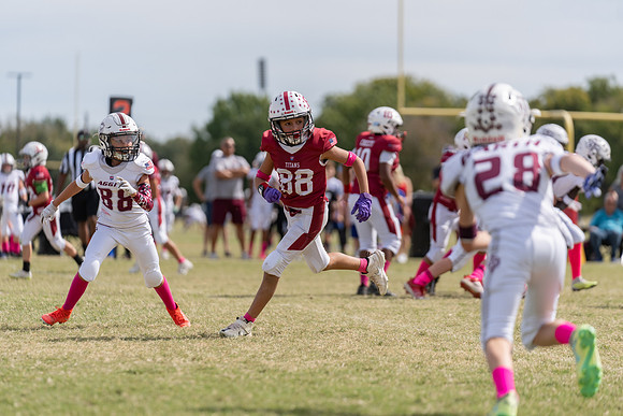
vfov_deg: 6.9
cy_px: 208
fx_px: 3462
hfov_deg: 10.3
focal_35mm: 200
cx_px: 312
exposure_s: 1/2500
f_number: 3.2
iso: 125
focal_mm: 200
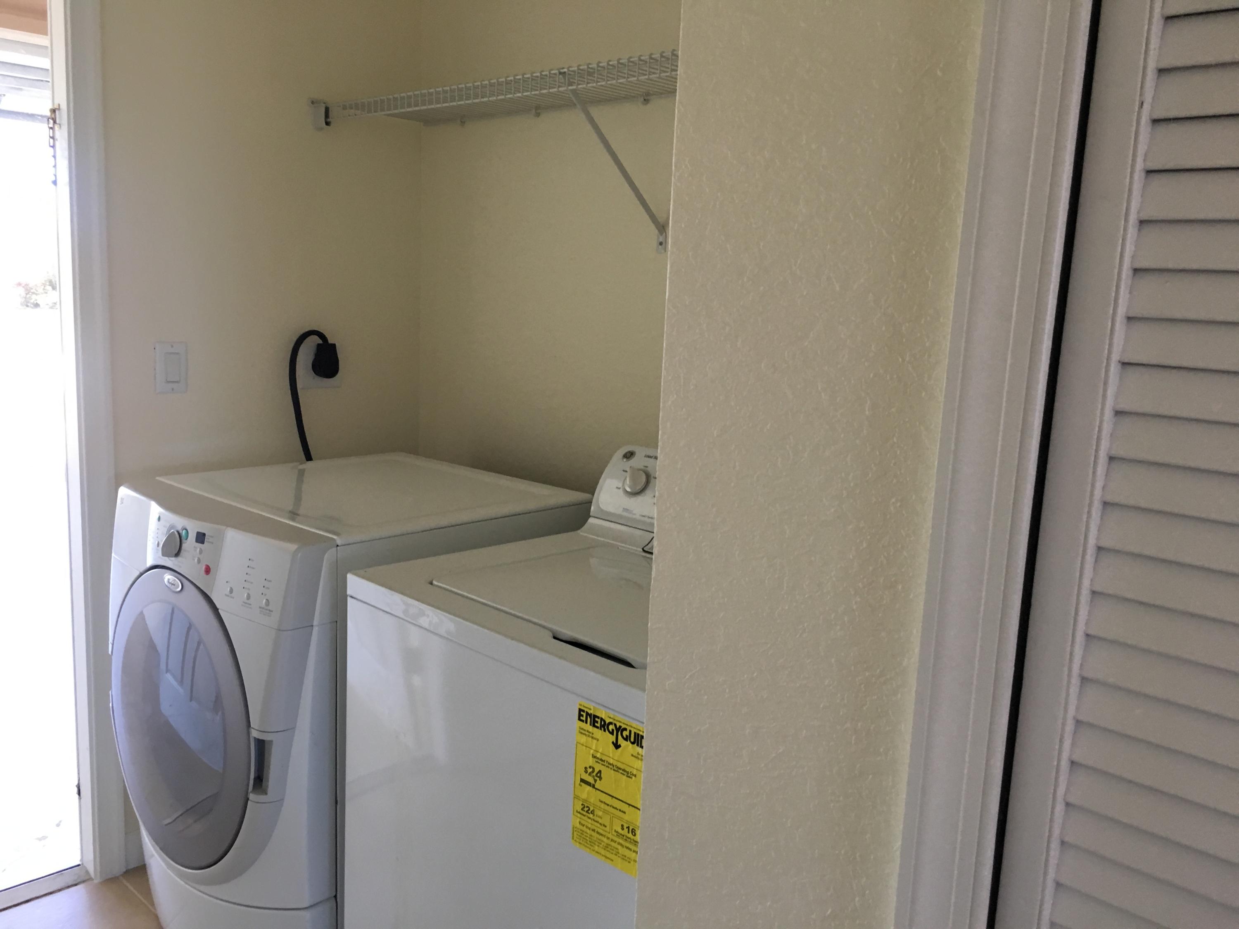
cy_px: 464
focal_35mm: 29
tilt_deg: -6.9
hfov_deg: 61.7
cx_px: 620
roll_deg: -2.3
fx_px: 1038
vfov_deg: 48.2
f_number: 2.2
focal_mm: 4.15
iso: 40
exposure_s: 1/30
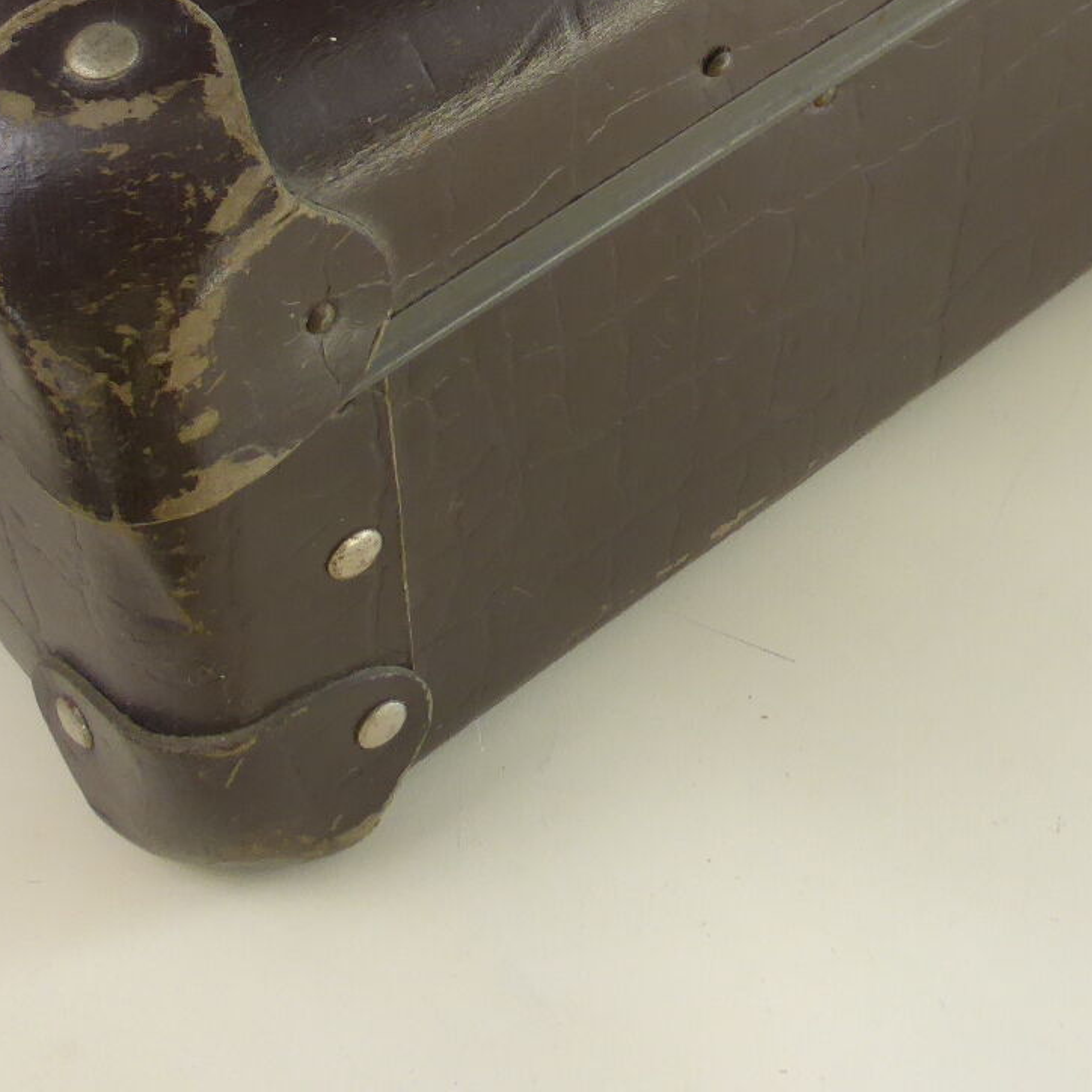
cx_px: 566
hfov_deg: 23.1
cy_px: -54
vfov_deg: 22.0
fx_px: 2677
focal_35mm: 75
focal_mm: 5.4
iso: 160
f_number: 3.6
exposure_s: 1/60
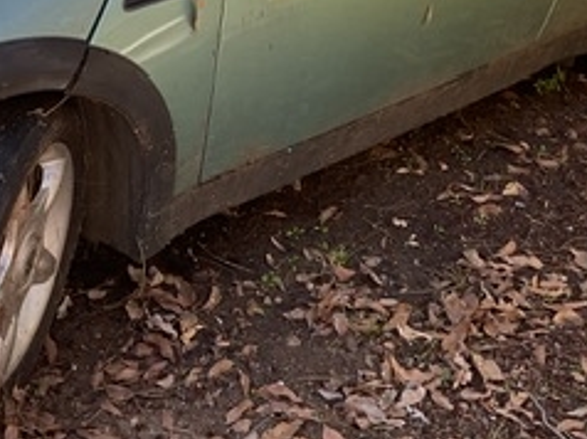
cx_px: 131
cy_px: -22
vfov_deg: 18.3
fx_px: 1321
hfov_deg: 24.7
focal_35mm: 78
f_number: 1.8
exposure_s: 1/254
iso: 16
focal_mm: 3
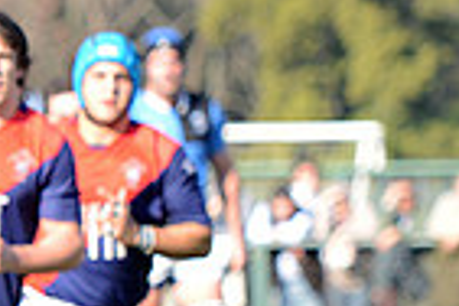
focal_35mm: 533
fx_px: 6795
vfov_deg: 2.6
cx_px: -482
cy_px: 487
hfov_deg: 3.8
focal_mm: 130
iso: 250
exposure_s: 1/640
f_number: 2.8
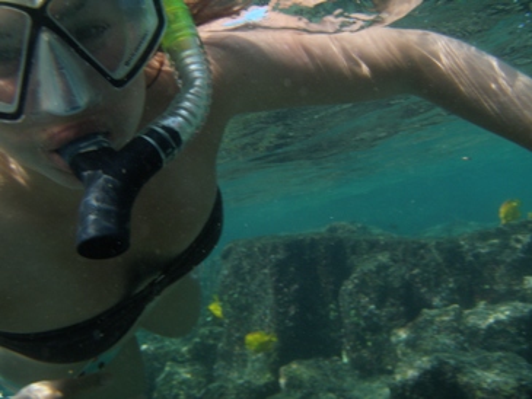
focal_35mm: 38
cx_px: 266
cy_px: 200
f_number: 3.5
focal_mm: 6.7
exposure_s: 1/320
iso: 80
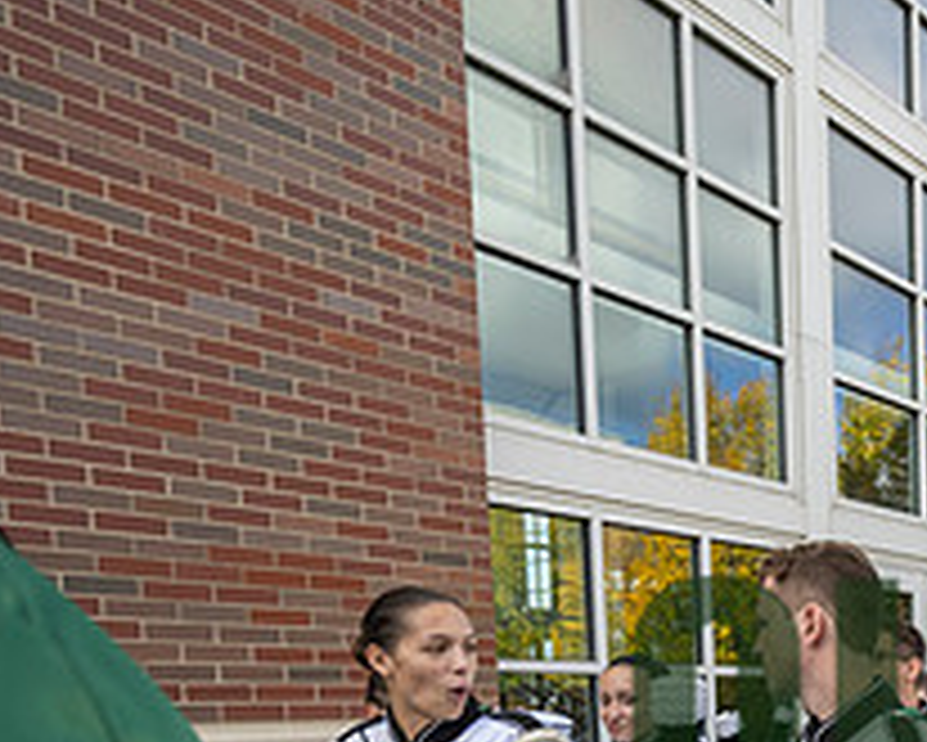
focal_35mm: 37
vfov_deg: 35.2
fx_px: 1016
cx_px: 972
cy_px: 789
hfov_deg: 41.2
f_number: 4.5
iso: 320
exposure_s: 1/500
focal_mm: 14
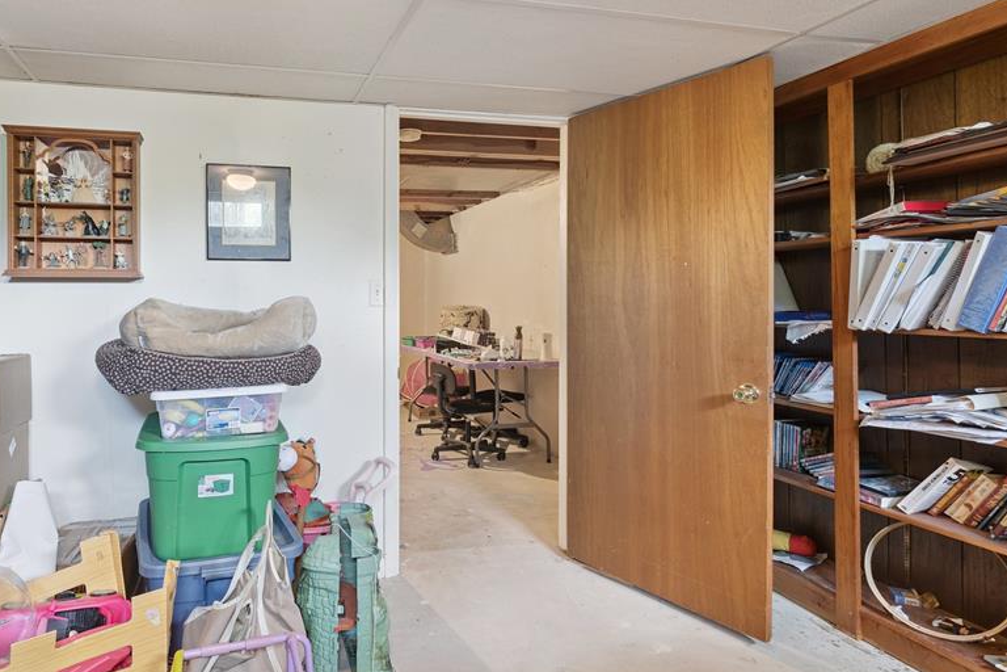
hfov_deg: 82.1
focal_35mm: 20
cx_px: 366
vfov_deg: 61.7
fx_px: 559
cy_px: 290
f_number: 8
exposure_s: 1/2.5
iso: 400
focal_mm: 10
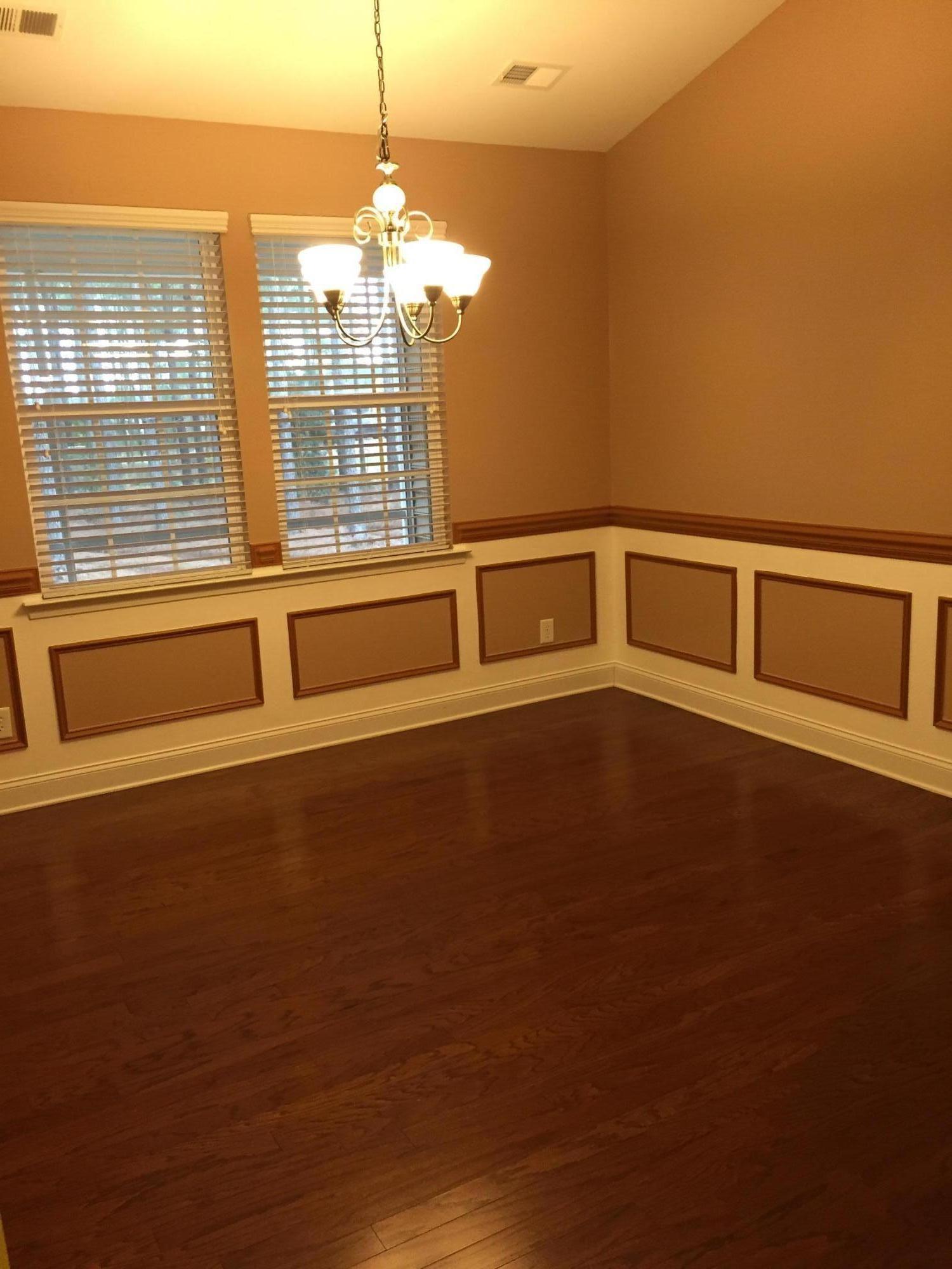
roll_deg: +2.6
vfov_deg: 61.7
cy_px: 634
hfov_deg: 48.2
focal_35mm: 29
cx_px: 476
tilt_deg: -11.1
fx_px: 1063
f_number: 2.2
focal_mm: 4.15
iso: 160
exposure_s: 1/30
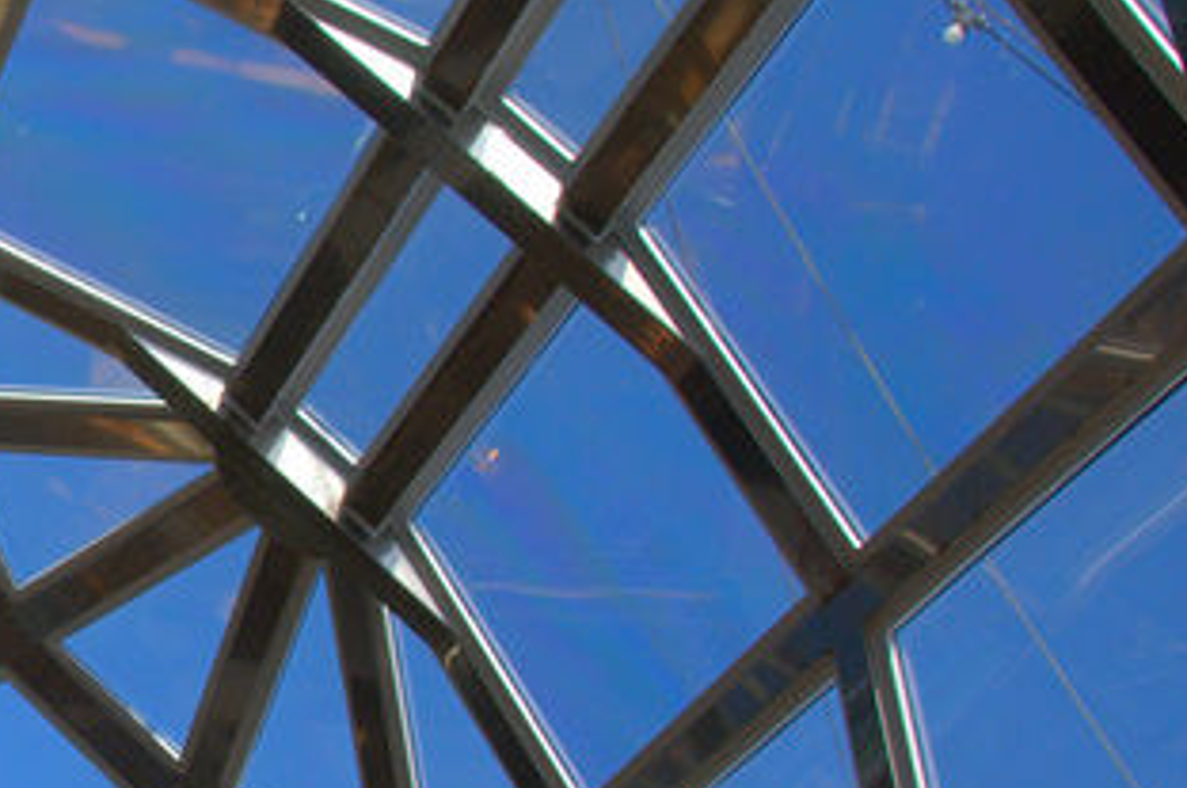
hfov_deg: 23.8
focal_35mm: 78
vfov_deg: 17.4
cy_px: 485
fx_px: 2568
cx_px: -224
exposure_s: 1/500
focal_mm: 18
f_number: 6.3
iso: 400
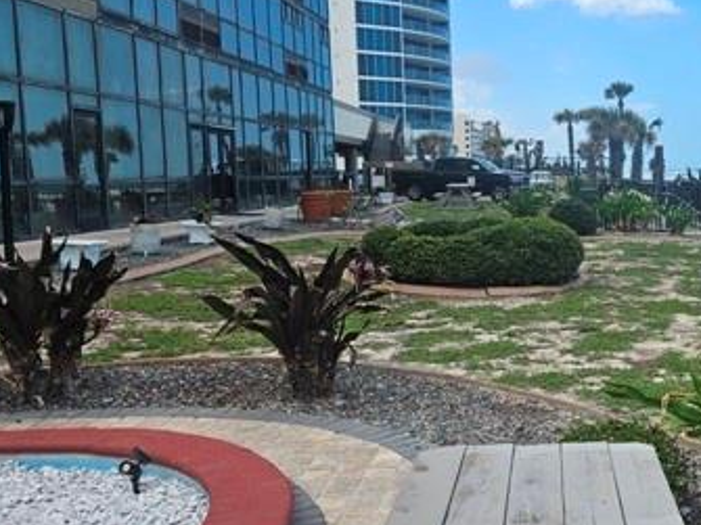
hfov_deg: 40.2
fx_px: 891
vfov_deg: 32.8
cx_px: 613
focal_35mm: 44
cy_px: 243
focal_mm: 5.4
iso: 25
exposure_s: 1/1765
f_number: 1.8
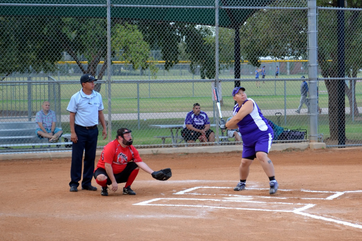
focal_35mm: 82
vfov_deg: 16.5
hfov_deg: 24.6
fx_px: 829
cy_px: 120
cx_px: 181
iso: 400
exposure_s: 1/80
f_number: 5.6
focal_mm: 55
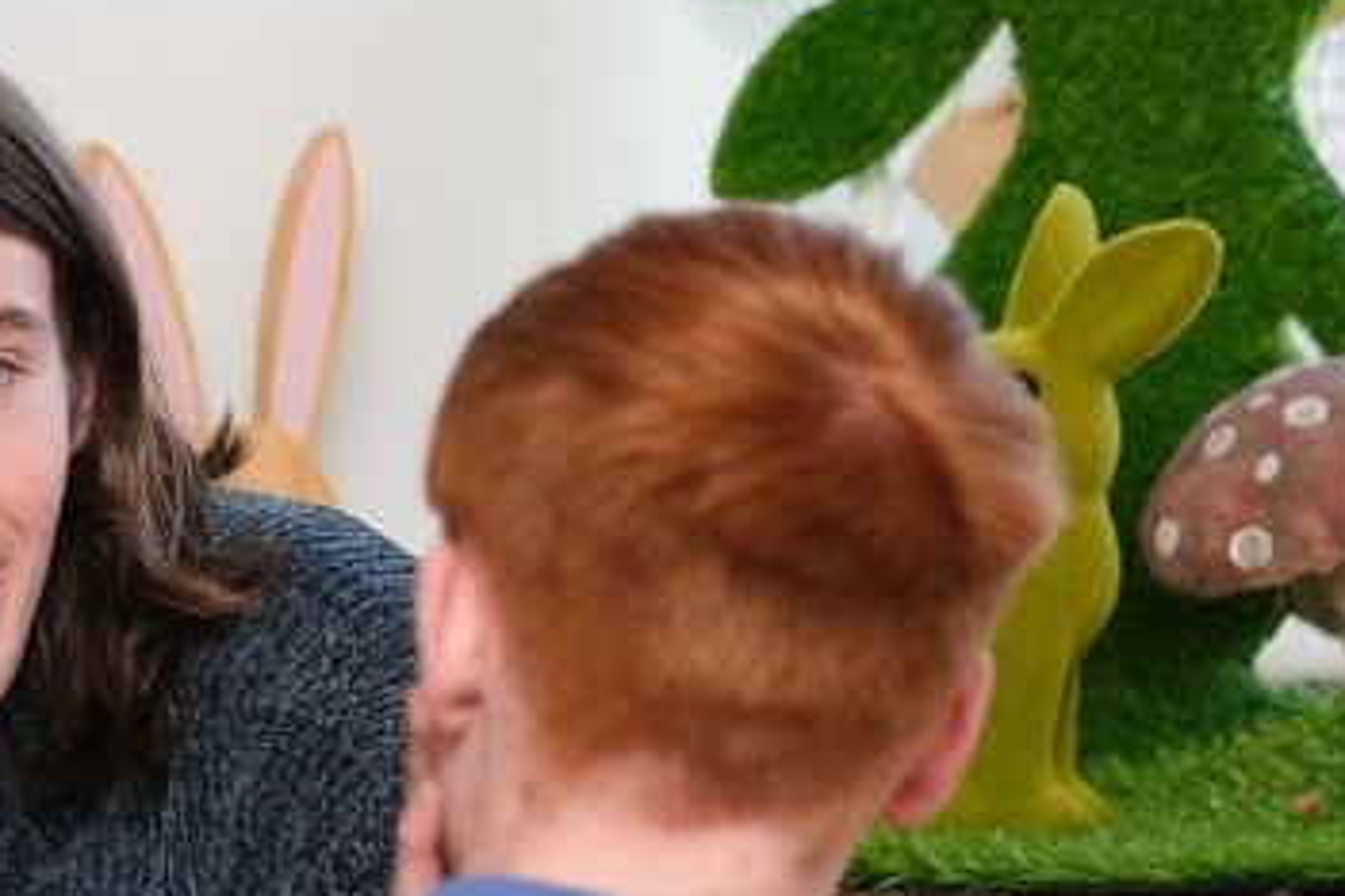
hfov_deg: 4.8
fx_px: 15915
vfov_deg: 3.2
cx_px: -345
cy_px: 459
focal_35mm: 426
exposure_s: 1/125
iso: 400
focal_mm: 110.6
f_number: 2.8
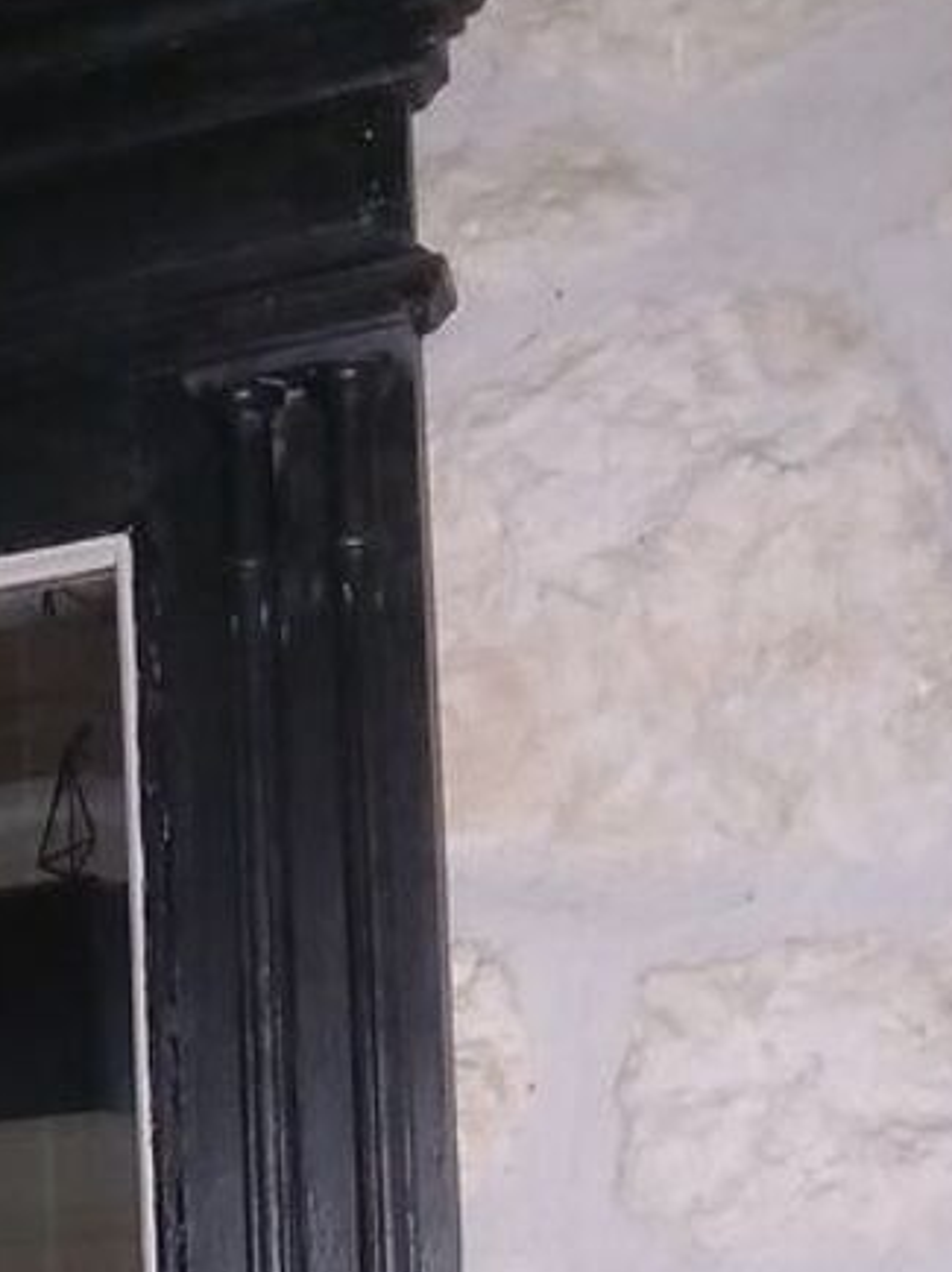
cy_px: 1537
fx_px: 3047
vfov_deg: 21.8
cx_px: -469
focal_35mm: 83
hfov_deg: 16.3
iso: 400
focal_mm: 4
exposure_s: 1/25
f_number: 1.8
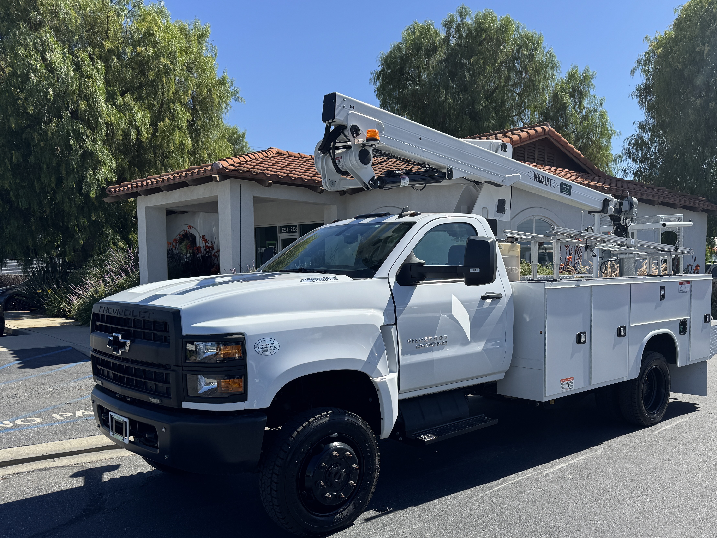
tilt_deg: -5.6
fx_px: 642
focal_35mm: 31
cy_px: 337
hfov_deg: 57.8
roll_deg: -0.6
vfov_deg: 45.1
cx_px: 434
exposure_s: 1/3597
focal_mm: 6.76
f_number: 1.78
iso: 80
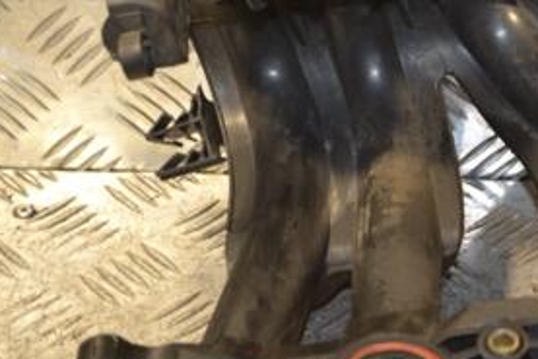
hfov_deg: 15.6
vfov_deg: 10.5
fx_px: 1944
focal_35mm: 130
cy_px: 78
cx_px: 447
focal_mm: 40
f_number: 5.3
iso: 500
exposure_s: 1/60
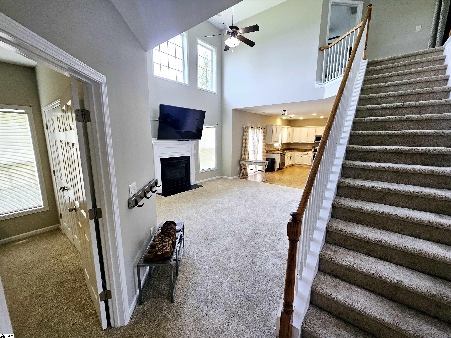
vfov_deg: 89.9
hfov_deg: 106.2
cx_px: 226
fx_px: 169
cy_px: 169
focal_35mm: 13
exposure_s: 1/60.2
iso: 80
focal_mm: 2.2
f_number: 2.2
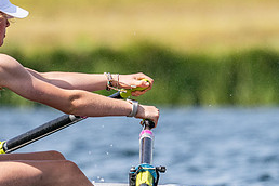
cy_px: 143
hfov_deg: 1.5
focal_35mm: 1349
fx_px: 10454
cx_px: 305
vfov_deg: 1.0
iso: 220
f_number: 4.5
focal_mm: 400
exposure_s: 1/2500
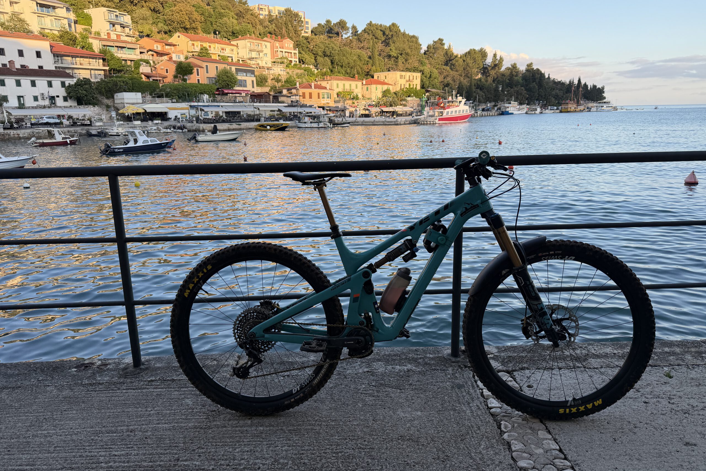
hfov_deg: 71.5
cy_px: 234
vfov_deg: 51.3
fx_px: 490
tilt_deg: -15.8
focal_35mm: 25
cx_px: 353
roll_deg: +1.2
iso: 100
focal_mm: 6.76
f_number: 1.78
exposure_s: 1/831
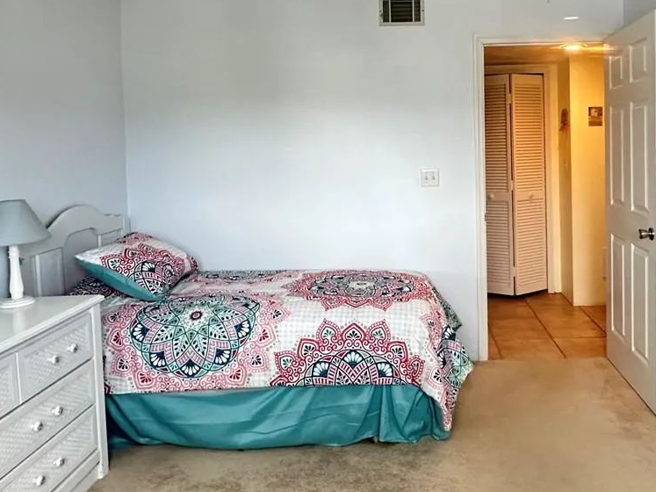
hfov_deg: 59.2
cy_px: 163
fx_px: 568
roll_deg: +0.8
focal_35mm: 30
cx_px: 412
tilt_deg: -2.1
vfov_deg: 46.1
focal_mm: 2.22
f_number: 2.2
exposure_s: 1/70
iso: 320
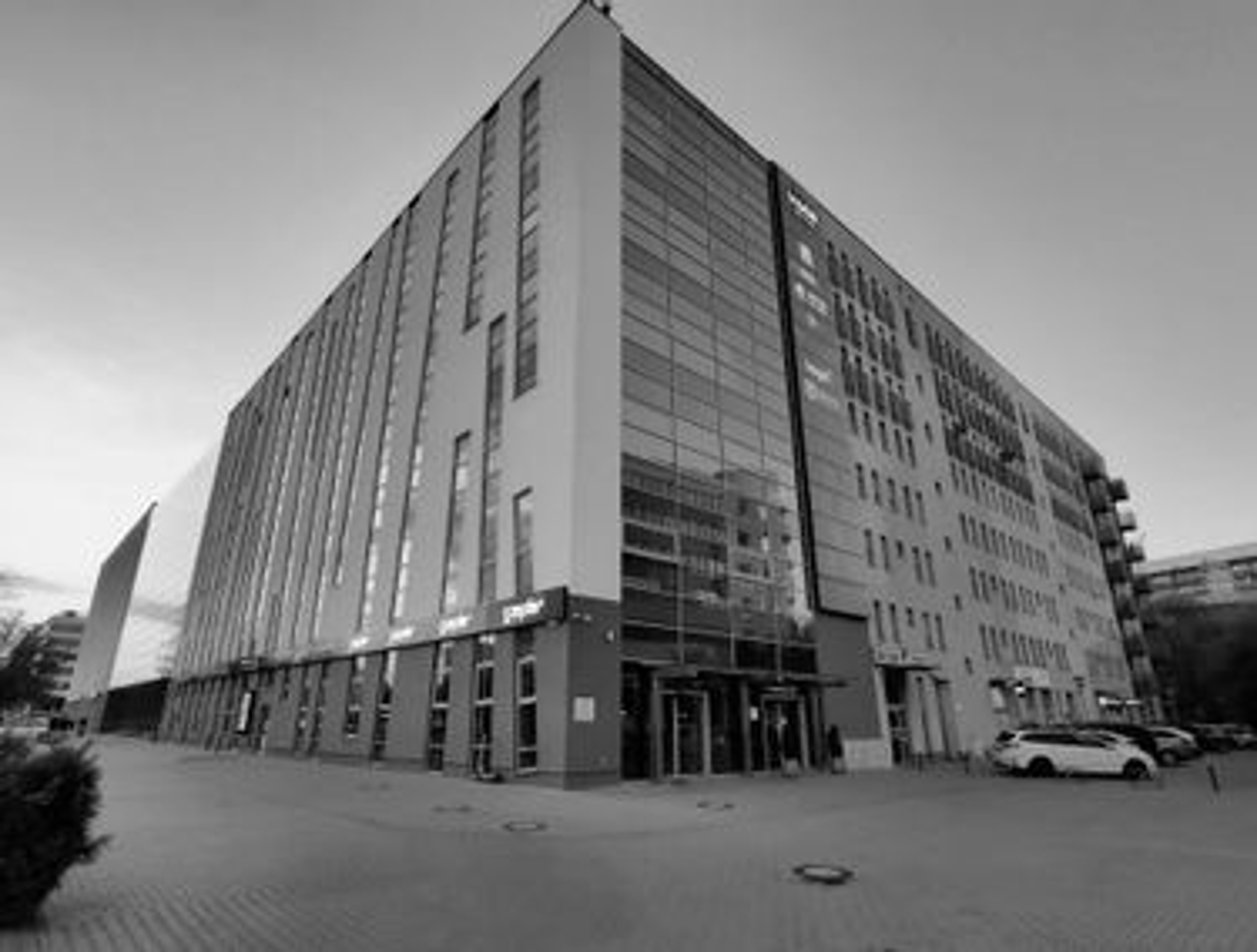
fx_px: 474
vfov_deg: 90.3
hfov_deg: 106.0
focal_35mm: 13
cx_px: 628
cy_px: 476
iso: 50
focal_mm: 1.74
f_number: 2.2
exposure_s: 1/50
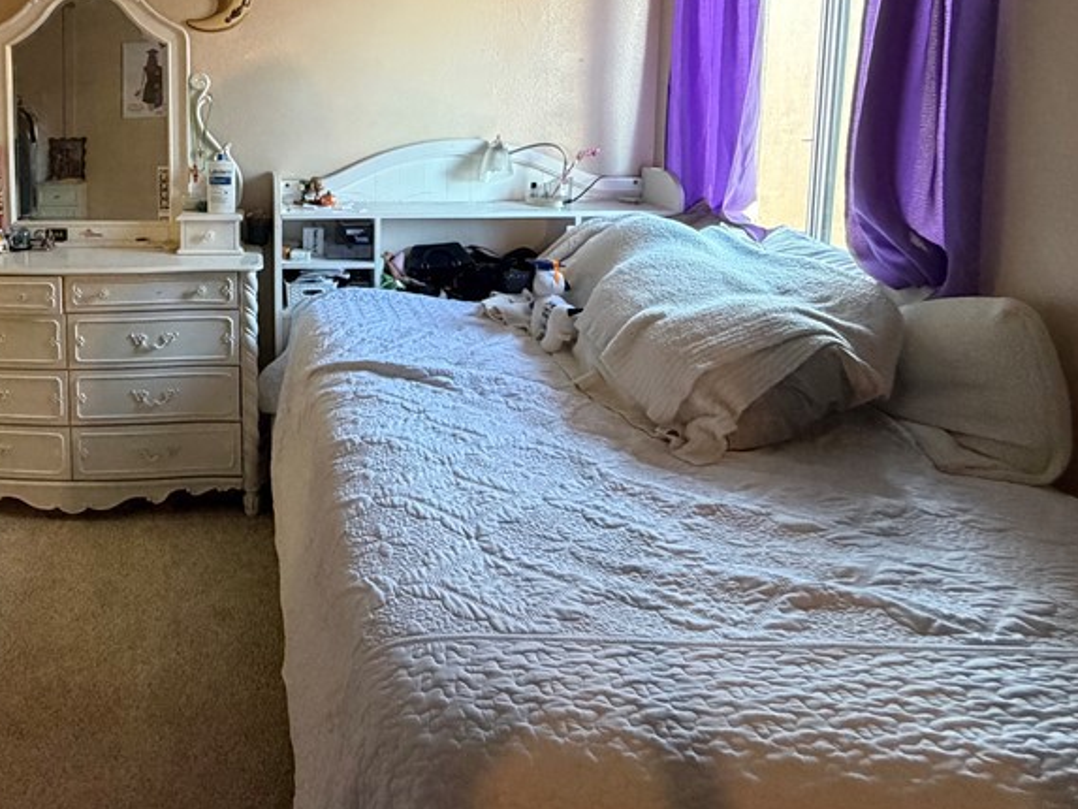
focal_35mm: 25
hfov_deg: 64.3
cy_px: 184
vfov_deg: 52.1
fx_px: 779
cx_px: 243
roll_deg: +1.5
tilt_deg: -6.9
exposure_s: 1/60
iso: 500
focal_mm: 2.22
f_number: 2.2
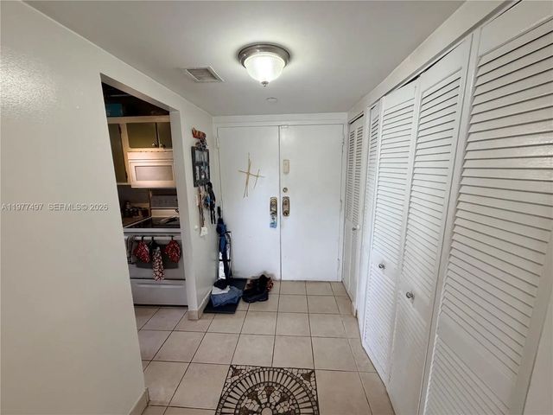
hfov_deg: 102.1
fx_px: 224
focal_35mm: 14
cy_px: 208
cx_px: 276
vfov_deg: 85.7
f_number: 2.2
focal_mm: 2.22
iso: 320
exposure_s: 1/120
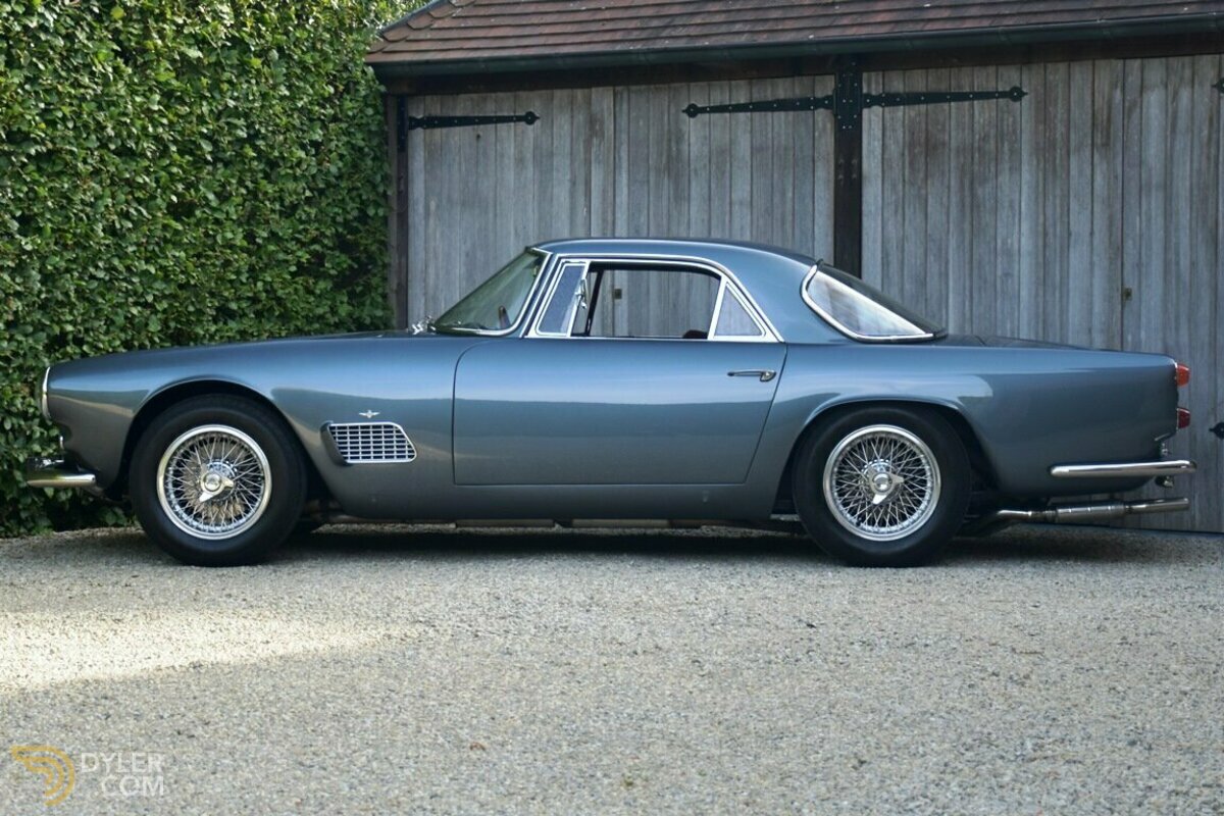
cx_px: 612
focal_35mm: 52
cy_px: 408
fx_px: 1785
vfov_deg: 25.8
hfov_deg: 37.9
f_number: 4.2
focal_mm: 35
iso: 250
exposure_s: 1/125
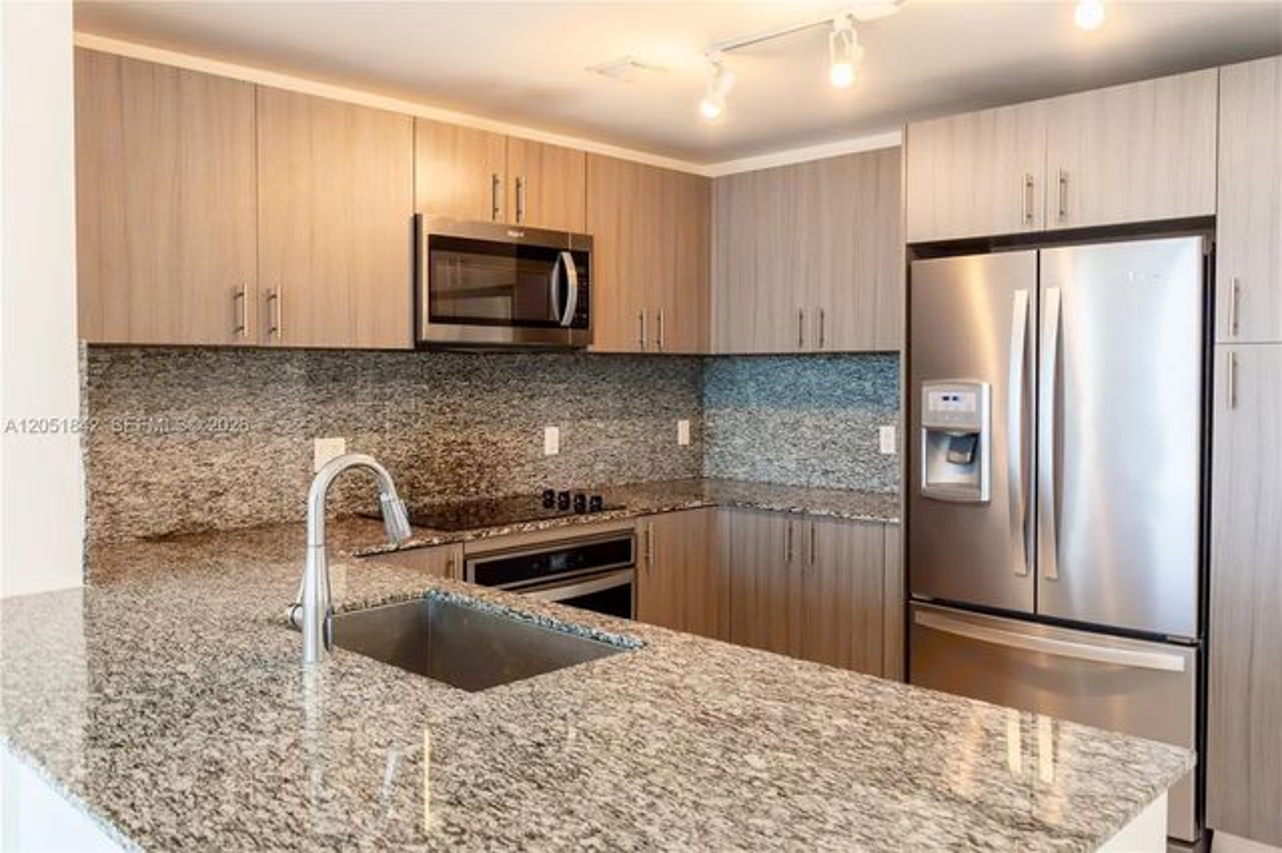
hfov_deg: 67.4
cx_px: 641
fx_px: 961
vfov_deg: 47.9
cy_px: 426
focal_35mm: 27
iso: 250
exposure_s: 1/250
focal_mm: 18
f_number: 6.3
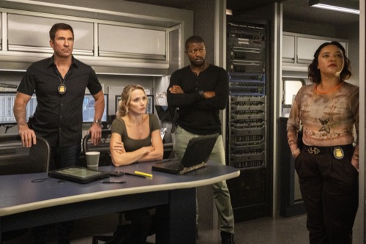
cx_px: 183
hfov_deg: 61.1
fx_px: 310
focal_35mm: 30
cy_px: 122
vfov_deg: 42.9
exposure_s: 1/125
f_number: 5.6
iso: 8000
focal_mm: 30.5
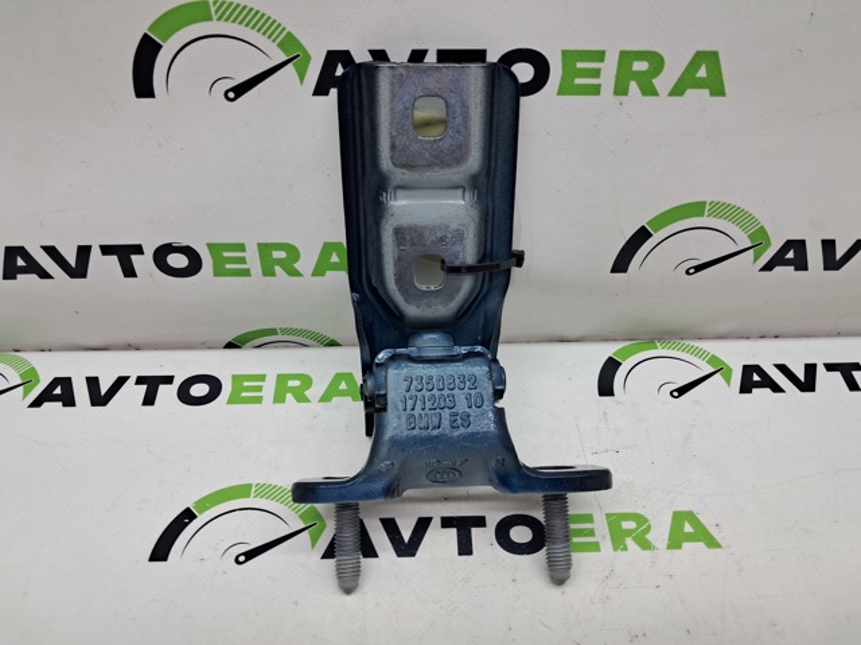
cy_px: 322
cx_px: 430
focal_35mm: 27
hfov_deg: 65.4
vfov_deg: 51.3
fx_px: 671
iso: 50
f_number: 1.8
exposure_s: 1/100
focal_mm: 4
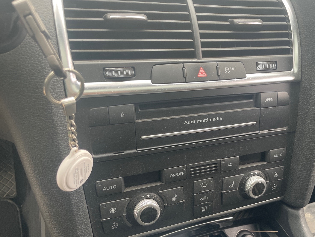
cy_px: 150
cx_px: 199
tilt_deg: -36.7
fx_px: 309
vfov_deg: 41.4
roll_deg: -9.6
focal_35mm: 34
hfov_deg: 53.3
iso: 125
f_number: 1.6
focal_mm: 4.2
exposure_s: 1/101
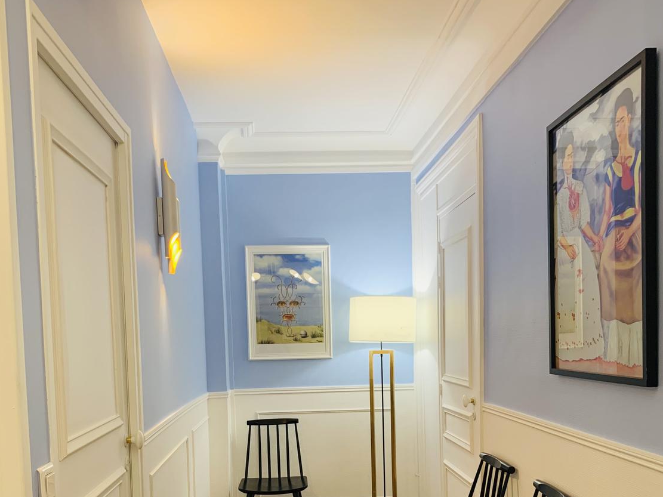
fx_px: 670
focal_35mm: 35
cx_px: 331
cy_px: 384
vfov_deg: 39.4
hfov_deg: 52.6
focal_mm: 4.25
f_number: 1.8
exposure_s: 1/50
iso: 125
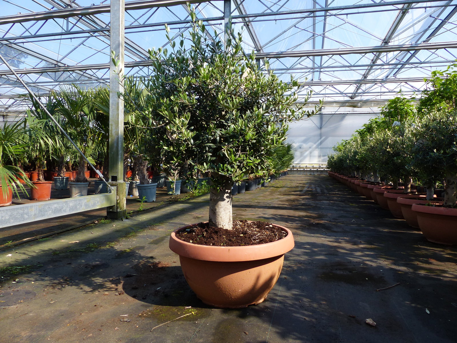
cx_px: 228
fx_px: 330
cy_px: 172
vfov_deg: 54.9
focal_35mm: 25
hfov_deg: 69.4
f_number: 4
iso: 100
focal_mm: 4.5
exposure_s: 1/400
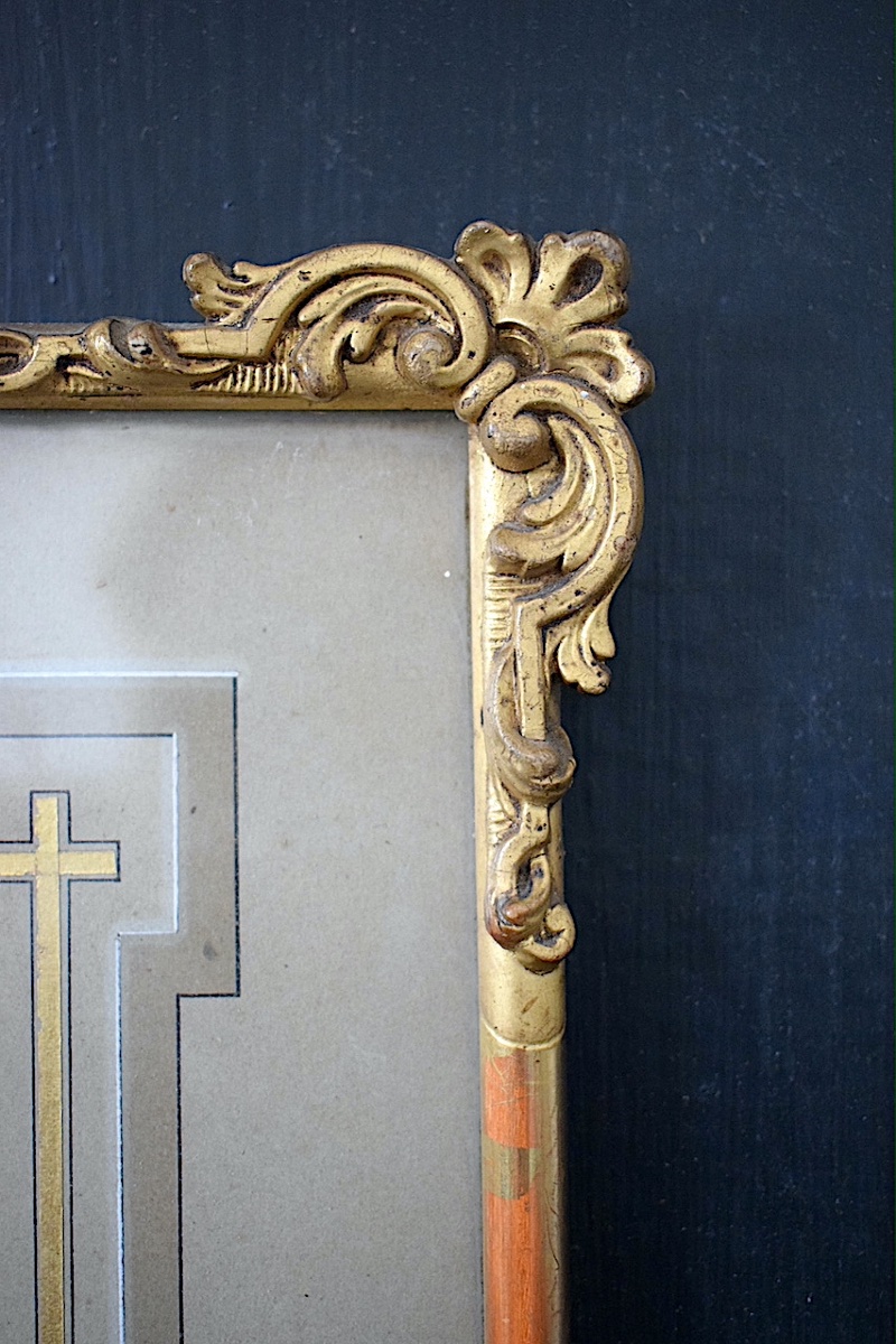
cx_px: 448
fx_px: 1736
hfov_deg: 28.9
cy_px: 672
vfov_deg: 42.3
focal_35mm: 46
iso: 3200
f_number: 4.2
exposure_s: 1/80
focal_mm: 31
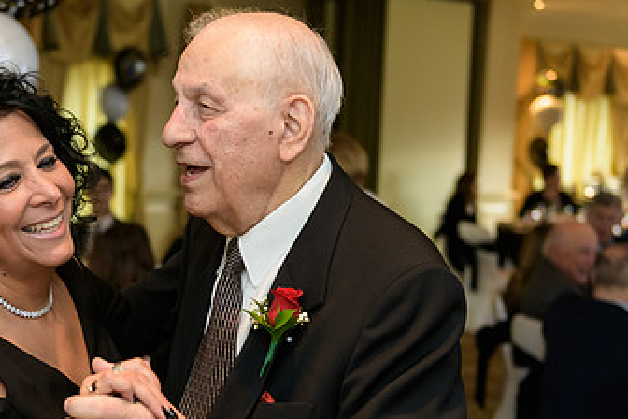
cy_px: 265
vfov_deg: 19.7
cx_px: 264
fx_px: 1204
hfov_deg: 29.2
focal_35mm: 69
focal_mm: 40
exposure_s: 1/125
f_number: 2.8
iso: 1000
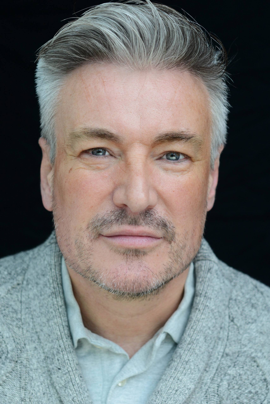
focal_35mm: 50
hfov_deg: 27.0
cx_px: 135
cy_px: 202
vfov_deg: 39.6
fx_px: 562
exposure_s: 1/200
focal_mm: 50
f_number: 3.5
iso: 400
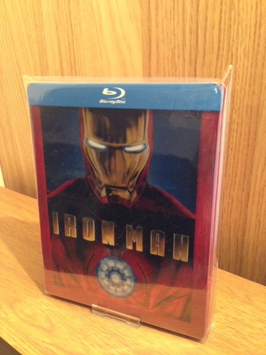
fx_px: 338
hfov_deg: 42.9
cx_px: 133
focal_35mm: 33
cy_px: 178
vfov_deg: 55.4
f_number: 2.4
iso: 400
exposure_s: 1/20
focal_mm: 4.1
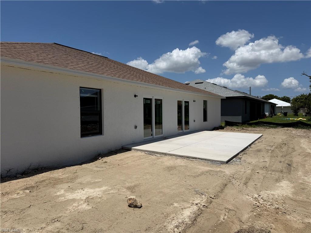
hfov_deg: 71.6
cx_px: 156
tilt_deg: -1.3
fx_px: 216
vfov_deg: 56.8
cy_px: 116
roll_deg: +1.6
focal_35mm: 24
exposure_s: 1/11905
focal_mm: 6.76
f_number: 1.78
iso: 80
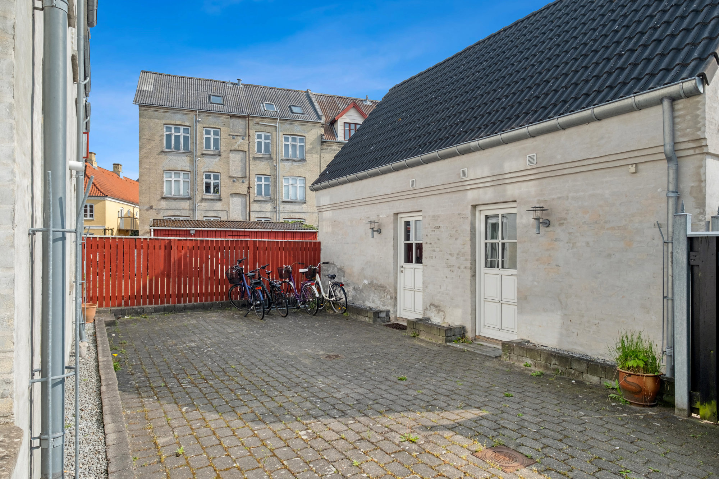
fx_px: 419
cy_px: 240
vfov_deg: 59.5
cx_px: 360
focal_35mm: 21
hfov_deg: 81.2
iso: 500
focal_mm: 13.8
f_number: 8
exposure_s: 1/80
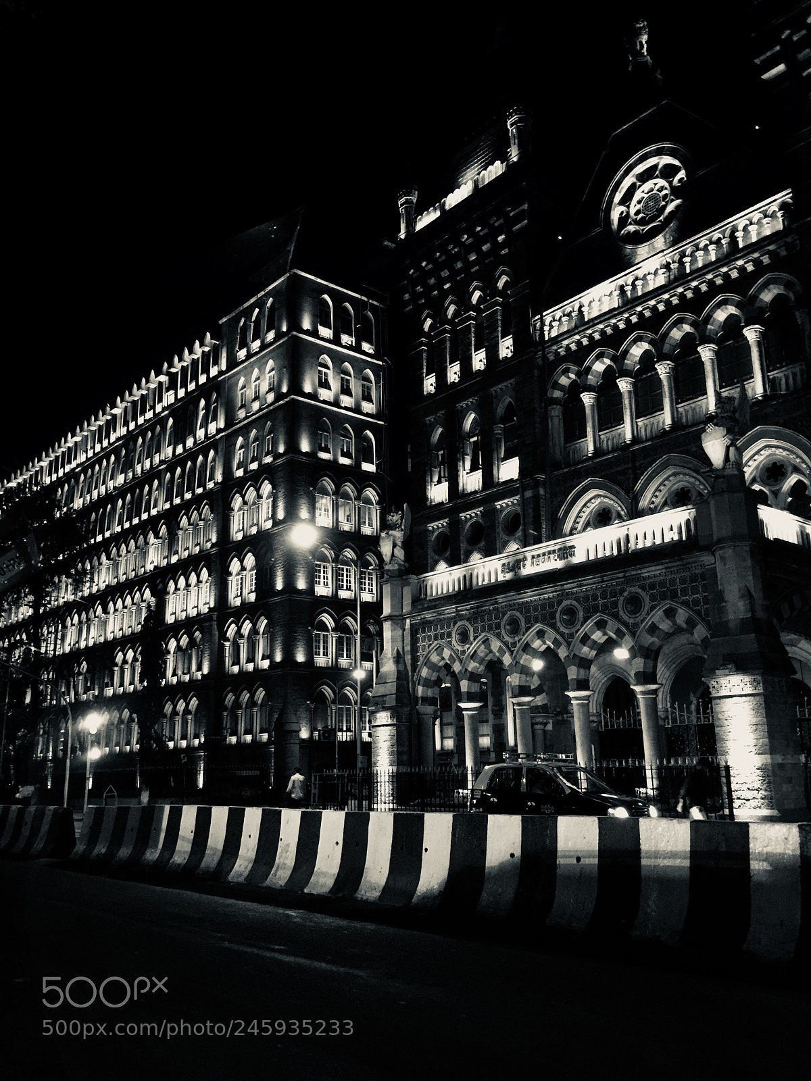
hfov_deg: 48.2
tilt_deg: +16.3
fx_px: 906
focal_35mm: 29
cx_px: 406
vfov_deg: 61.7
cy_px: 540
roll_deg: +0.8
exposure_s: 1/8
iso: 160
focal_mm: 4.15
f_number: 2.2
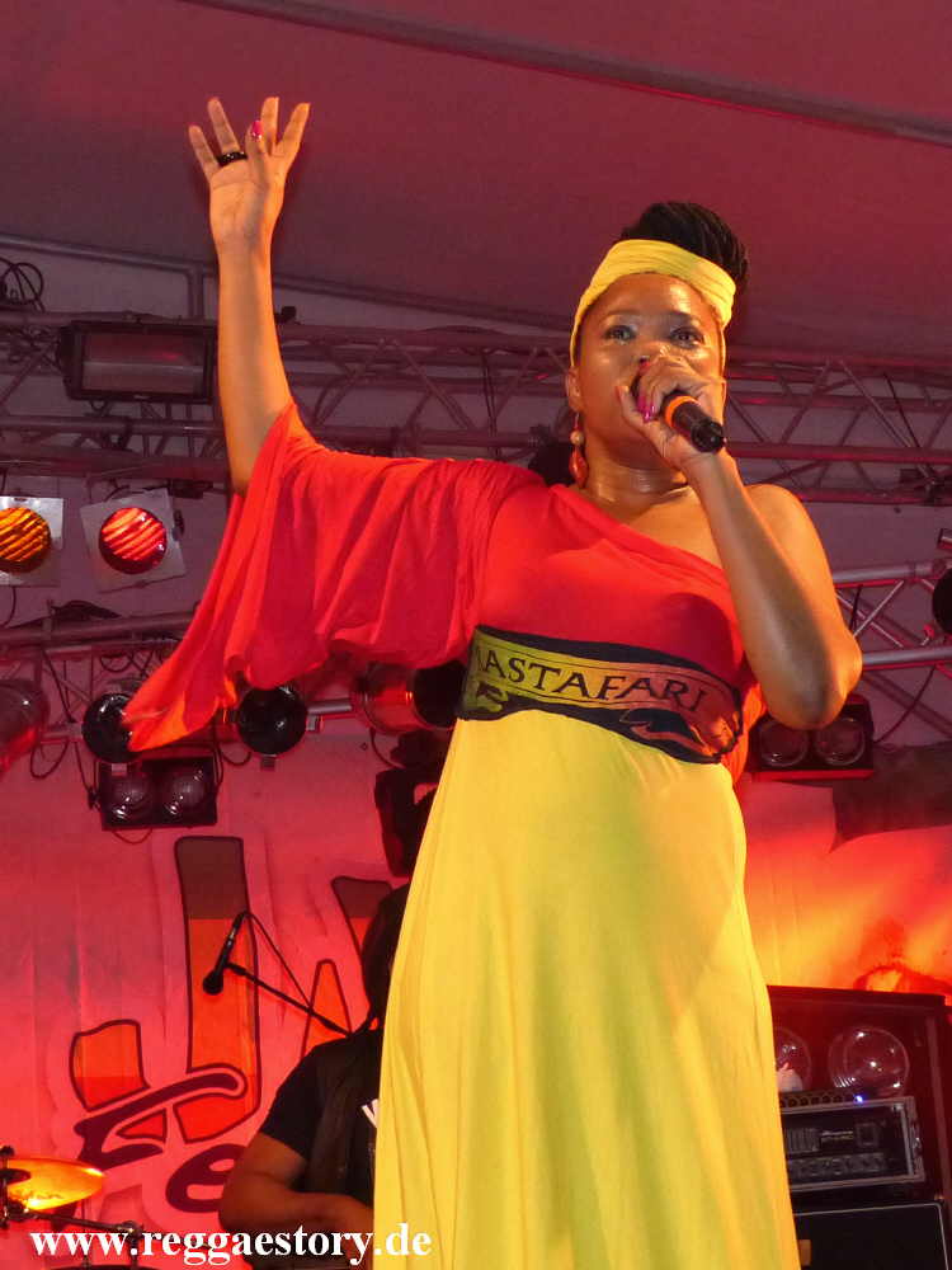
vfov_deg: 42.1
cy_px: 635
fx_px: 1650
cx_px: 476
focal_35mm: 45
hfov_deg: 32.2
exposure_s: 1/60
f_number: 2.8
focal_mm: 8.1
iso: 400
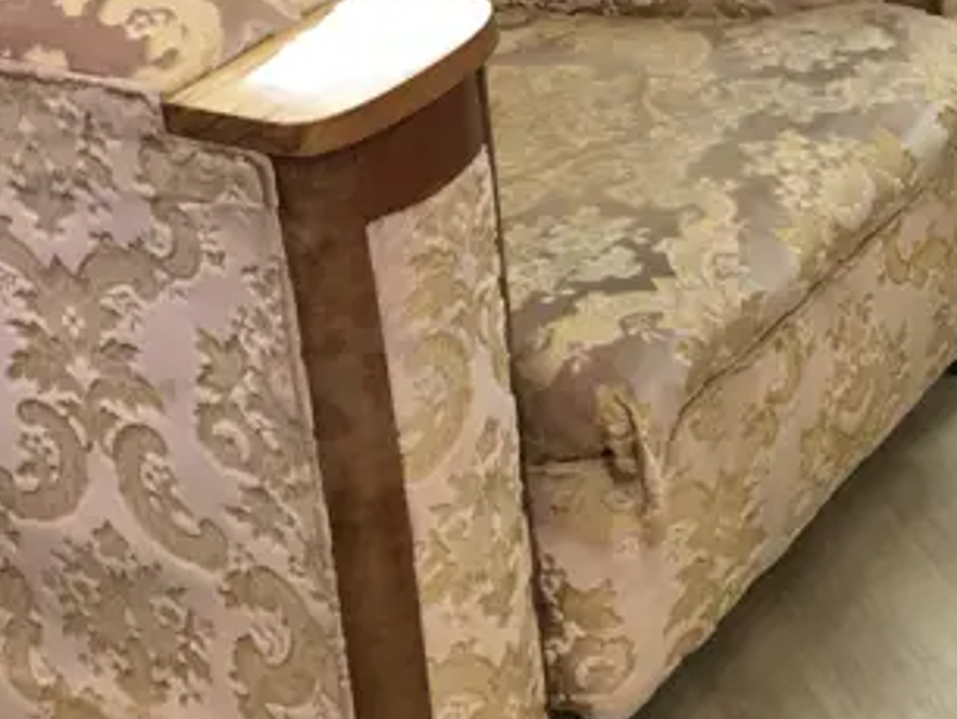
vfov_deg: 14.8
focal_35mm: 97
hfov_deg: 19.3
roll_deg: +0.1
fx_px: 2684
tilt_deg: -18.8
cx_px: 1088
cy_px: -147
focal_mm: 4.15
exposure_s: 1/17
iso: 32
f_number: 2.2
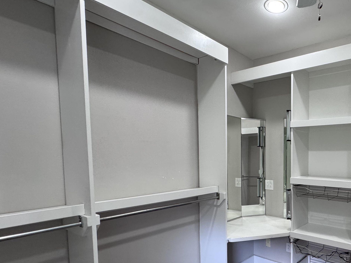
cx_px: 285
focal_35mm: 23
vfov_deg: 57.7
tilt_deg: -5.0
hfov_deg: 66.6
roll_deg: -0.4
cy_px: 173
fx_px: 233
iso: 250
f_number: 2.2
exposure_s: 1/120
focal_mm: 2.22
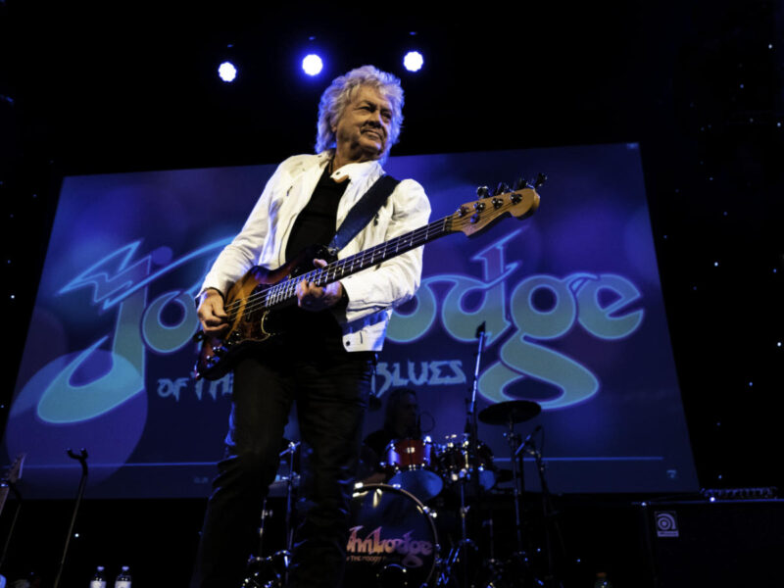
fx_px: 770
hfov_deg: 54.0
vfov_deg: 41.8
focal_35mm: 34
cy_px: 294
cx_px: 392
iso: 3200
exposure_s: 1/250
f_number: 2.8
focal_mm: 17
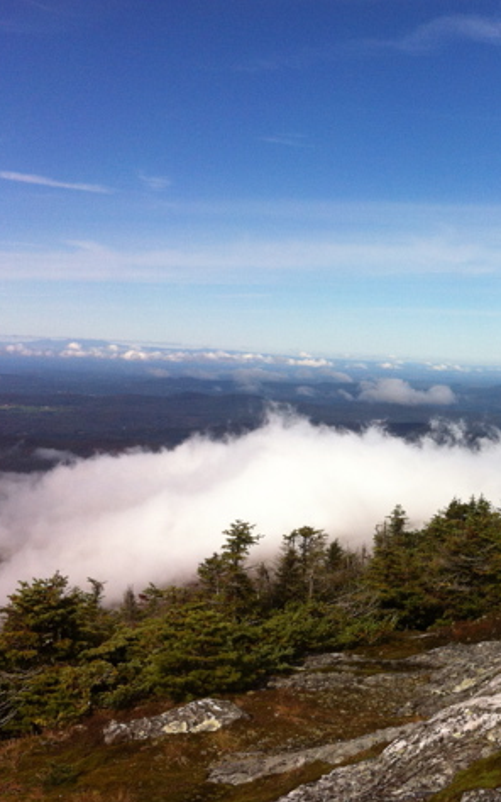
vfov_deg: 40.3
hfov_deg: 25.5
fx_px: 1093
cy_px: 403
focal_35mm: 50
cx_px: 383
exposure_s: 1/2514
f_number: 2.8
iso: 80
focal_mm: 3.85
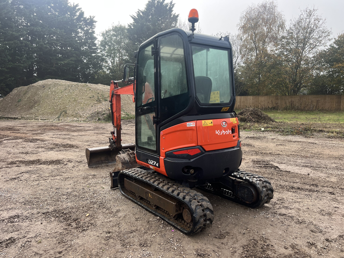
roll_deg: +0.8
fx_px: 258
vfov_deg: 53.1
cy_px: 129
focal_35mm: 26
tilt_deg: -5.6
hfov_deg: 67.3
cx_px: 172
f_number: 1.5
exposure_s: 1/775
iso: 50
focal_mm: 5.7
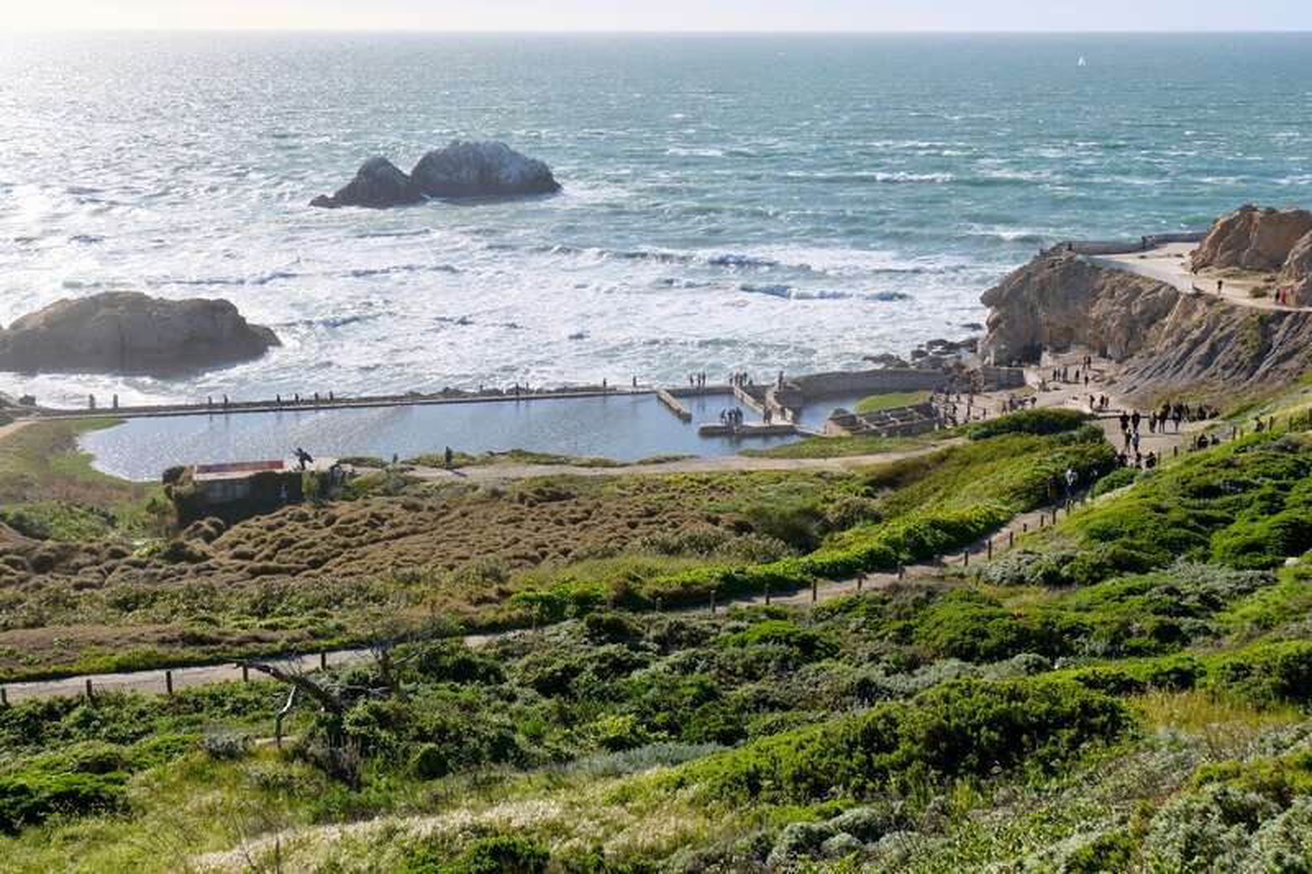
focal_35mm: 47
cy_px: 437
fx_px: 1712
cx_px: 656
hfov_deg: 41.9
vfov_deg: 28.6
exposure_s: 1/480
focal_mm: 31
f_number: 8
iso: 400
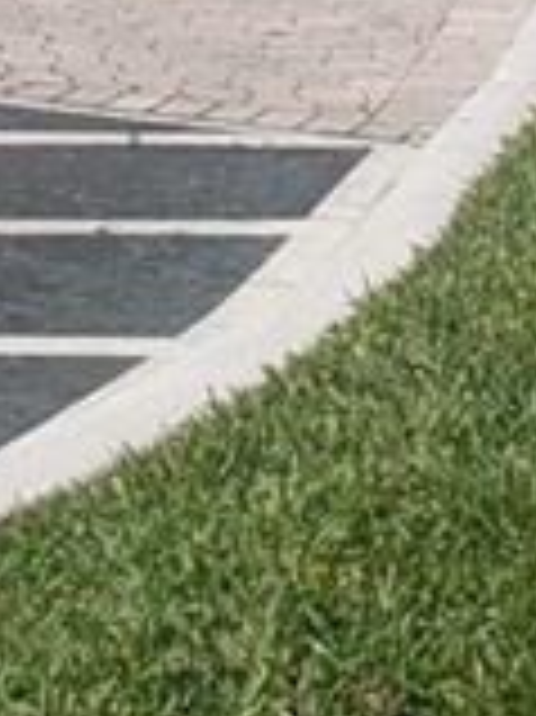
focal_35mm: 196
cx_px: -1027
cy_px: -1036
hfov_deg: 6.9
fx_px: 4052
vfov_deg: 9.0
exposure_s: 1/2730
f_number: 2.4
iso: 50
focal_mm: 4.3
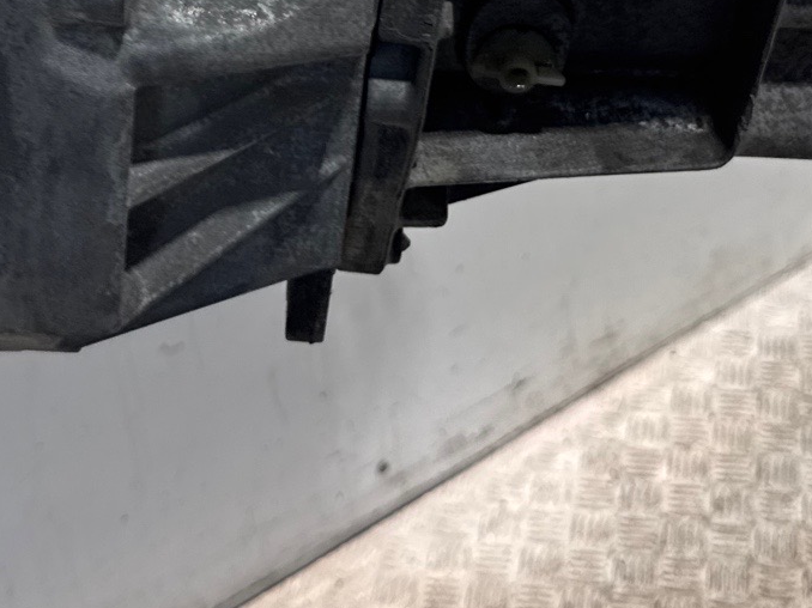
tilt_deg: -25.0
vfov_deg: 20.1
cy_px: -151
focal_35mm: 68
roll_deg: +5.0
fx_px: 1595
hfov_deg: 28.6
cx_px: 398
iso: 64
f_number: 1.78
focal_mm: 6.76
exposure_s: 1/100
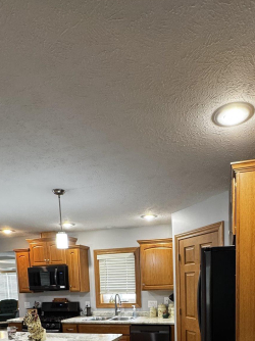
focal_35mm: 28
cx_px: 153
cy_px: 308
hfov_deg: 49.4
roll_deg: +2.3
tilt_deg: -6.1
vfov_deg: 55.0
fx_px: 275
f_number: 2.2
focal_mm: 2.22
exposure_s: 1/60
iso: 320
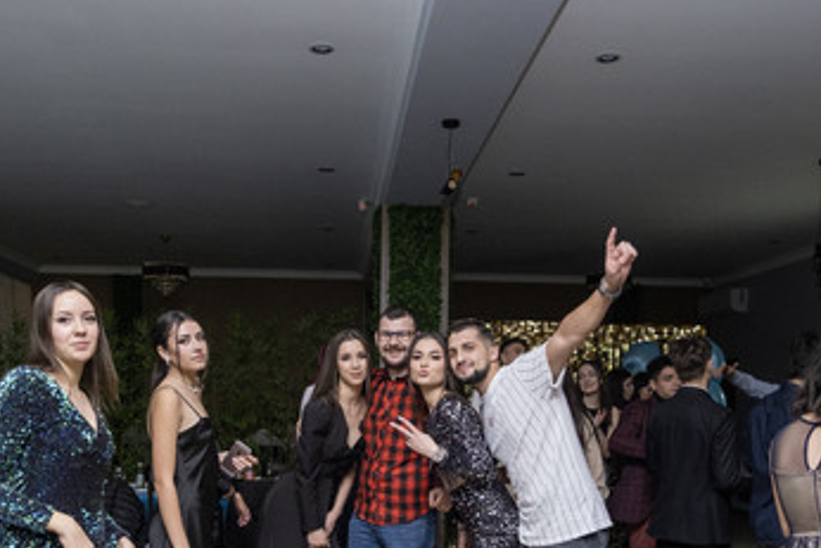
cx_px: 373
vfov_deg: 34.0
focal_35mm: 37
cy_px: 492
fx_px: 844
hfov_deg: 51.8
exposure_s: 1/200
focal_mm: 13
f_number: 2.2
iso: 640
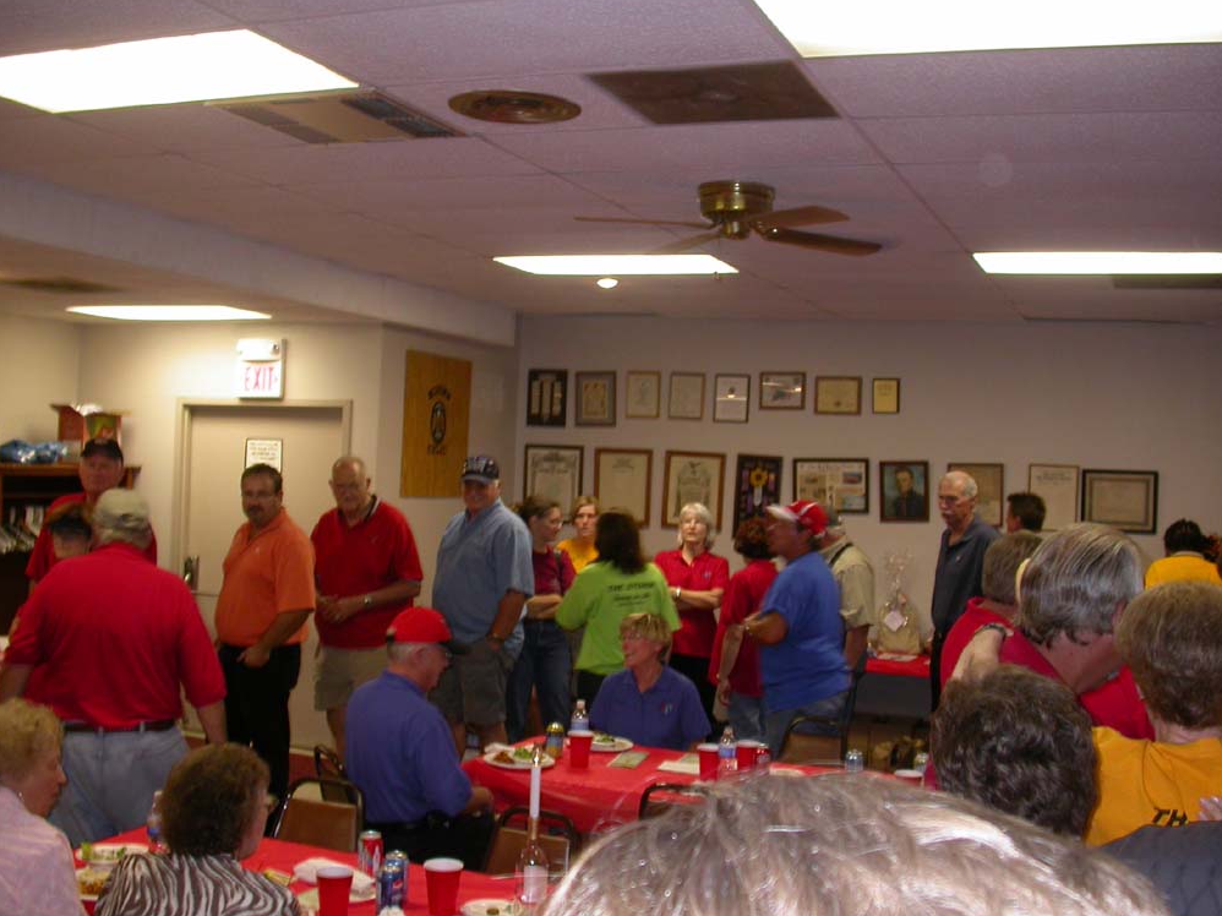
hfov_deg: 47.9
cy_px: 457
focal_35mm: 39
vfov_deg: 36.8
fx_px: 1376
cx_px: 622
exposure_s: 1/30
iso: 100
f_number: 2.6
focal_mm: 7.85
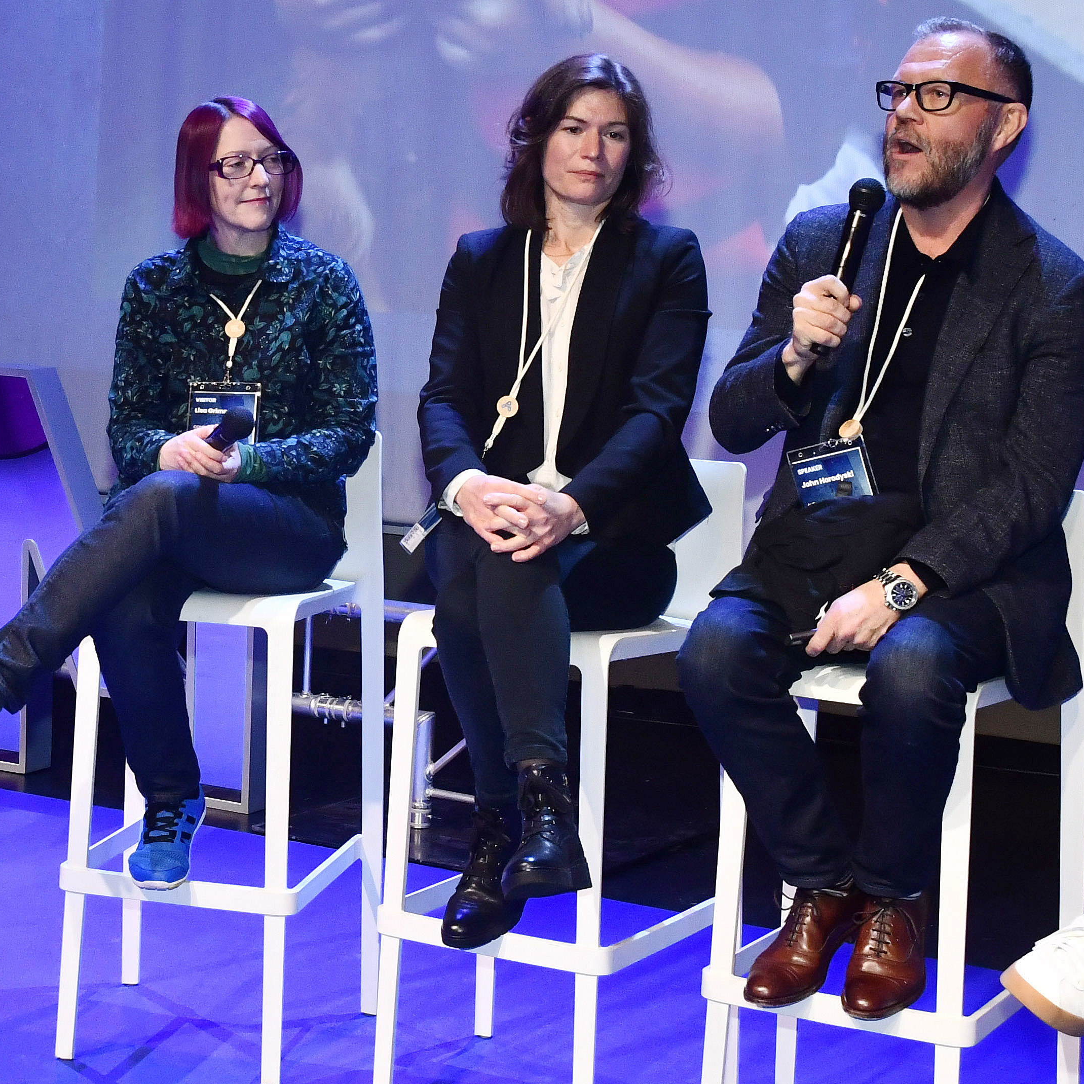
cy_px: 409
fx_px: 2586
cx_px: 246
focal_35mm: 73
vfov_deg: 23.6
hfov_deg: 23.4
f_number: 5.6
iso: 1250
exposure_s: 1/125
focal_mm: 22
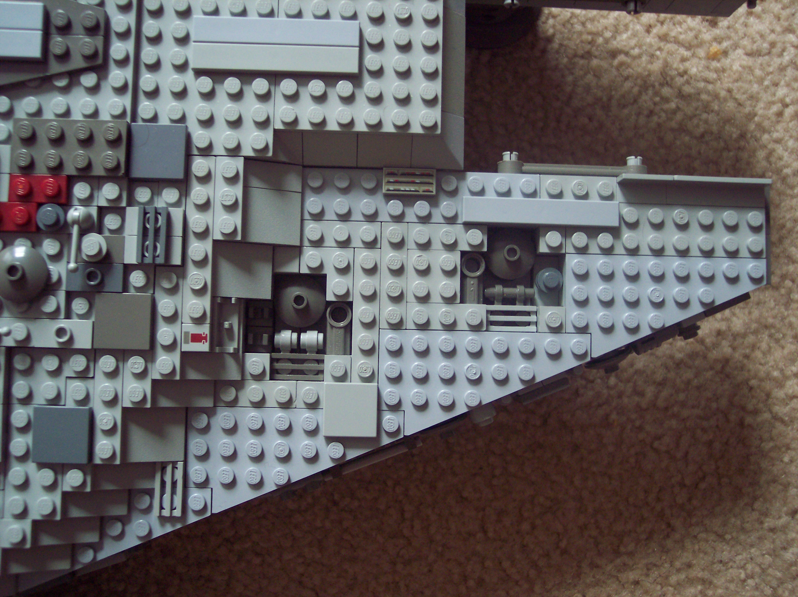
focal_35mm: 38
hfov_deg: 49.0
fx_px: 876
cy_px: 298
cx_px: 399
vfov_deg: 37.7
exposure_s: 1/8
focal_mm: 8
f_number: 2.8
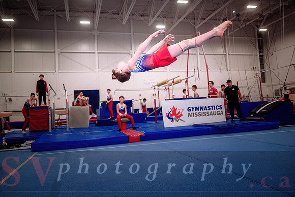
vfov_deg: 45.0
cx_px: 148
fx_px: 238
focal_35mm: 29
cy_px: 98
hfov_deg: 63.6
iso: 1600
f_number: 2.8
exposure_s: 1/1000
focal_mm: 29
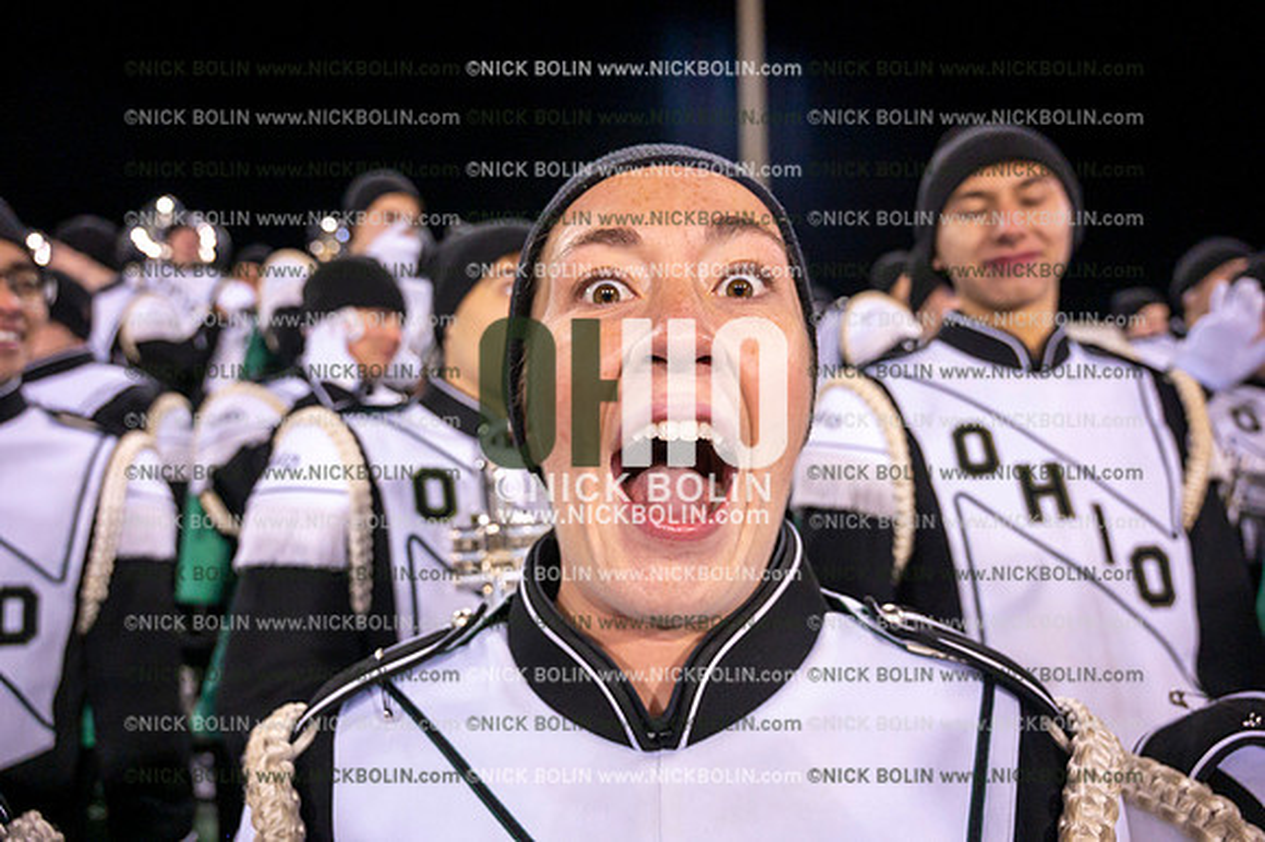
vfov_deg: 53.1
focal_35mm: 24
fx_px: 843
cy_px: 421
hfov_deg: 73.8
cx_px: 632
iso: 5000
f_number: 4.5
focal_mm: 24
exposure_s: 1/640
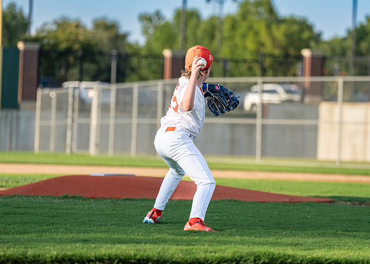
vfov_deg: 7.9
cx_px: 213
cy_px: 127
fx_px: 1901
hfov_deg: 11.1
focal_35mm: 181
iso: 500
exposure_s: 1/4000
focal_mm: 136
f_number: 2.8
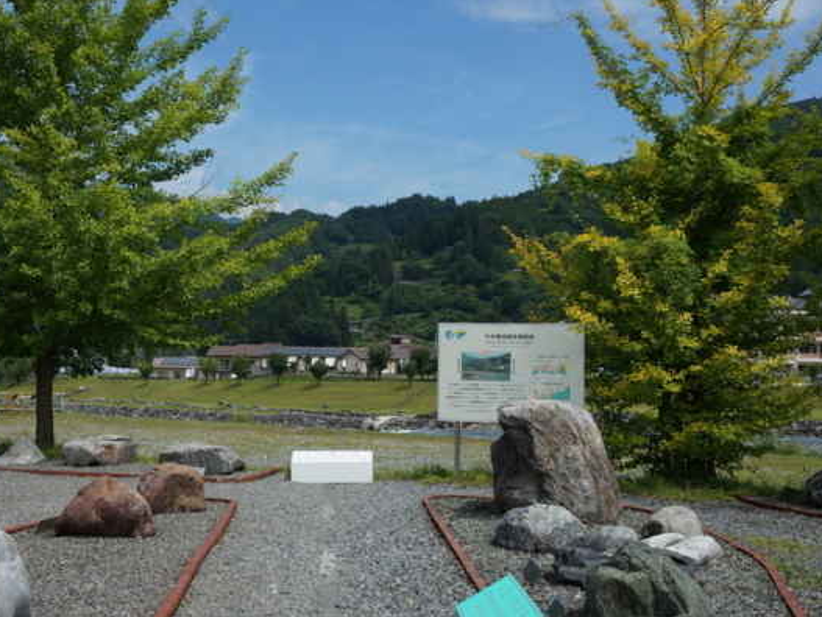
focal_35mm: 48
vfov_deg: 30.6
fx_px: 1130
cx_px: 373
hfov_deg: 39.9
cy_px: 308
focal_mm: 29
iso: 100
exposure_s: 1/250
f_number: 9
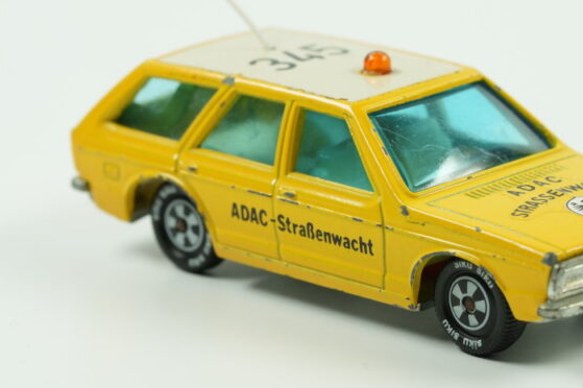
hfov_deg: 12.4
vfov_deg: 8.3
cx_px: 368
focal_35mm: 165
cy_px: 205
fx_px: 2670
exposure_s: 1/15
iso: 500
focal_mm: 90
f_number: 10
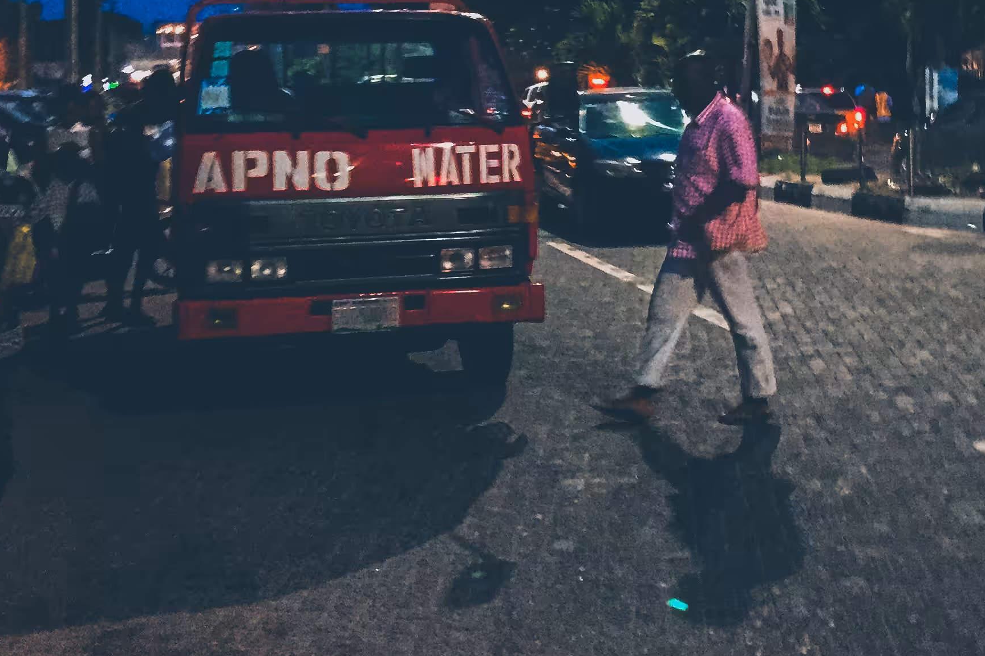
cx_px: 656
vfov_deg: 23.0
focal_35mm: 57
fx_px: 1559
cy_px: 41
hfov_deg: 34.7
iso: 400
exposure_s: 1/17
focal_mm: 4.15
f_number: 2.2
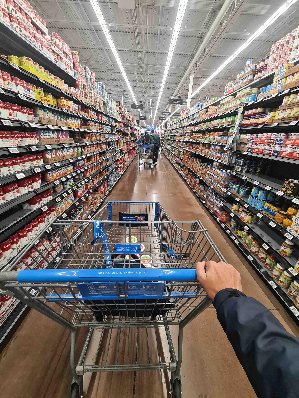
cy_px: 199
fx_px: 150
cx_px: 150
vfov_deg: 106.2
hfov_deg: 89.9
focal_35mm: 13
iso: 160
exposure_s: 1/50
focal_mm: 2.2
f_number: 2.2
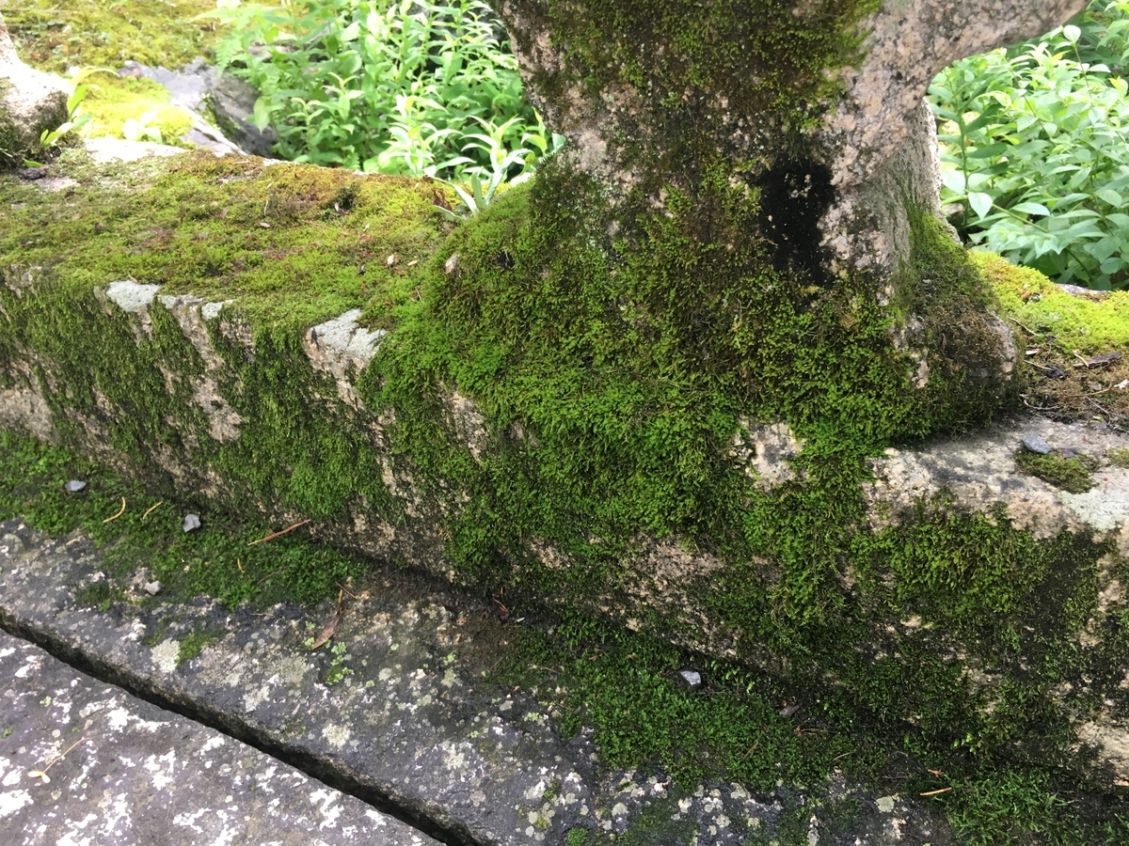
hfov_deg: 61.7
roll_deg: +5.3
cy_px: 423
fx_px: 946
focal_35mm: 29
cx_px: 564
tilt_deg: -33.1
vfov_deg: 48.2
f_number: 2.2
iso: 32
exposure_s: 1/30
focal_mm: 4.15
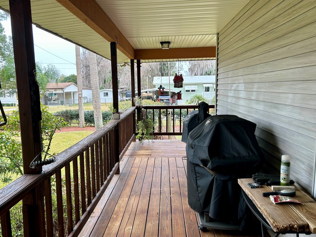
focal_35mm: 28
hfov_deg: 63.4
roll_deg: +1.0
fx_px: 256
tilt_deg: -5.0
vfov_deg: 49.7
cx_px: 148
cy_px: 120
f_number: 1.5
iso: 40
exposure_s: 1/214
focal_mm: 5.7
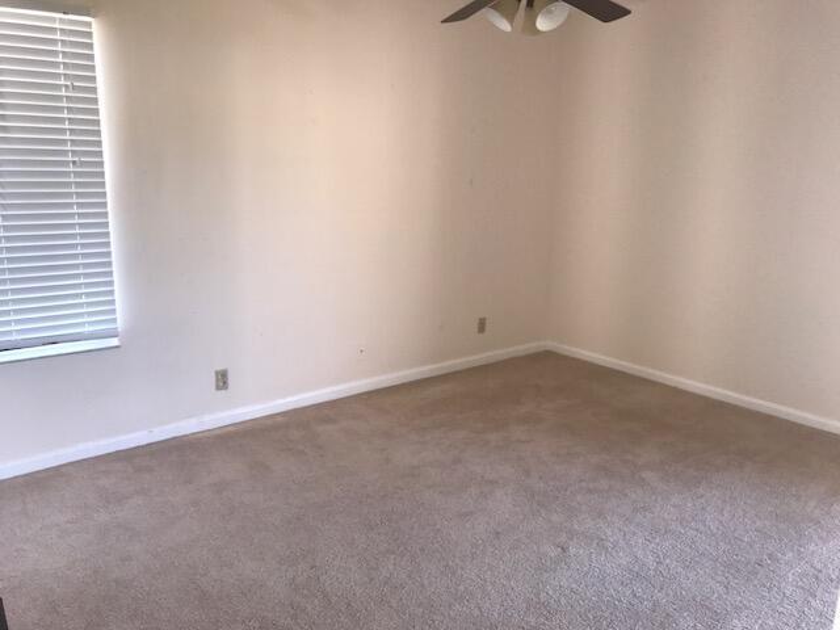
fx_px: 679
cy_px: 315
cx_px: 420
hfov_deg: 63.4
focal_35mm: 28
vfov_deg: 49.7
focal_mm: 3.99
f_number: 1.8
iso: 25
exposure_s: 1/30
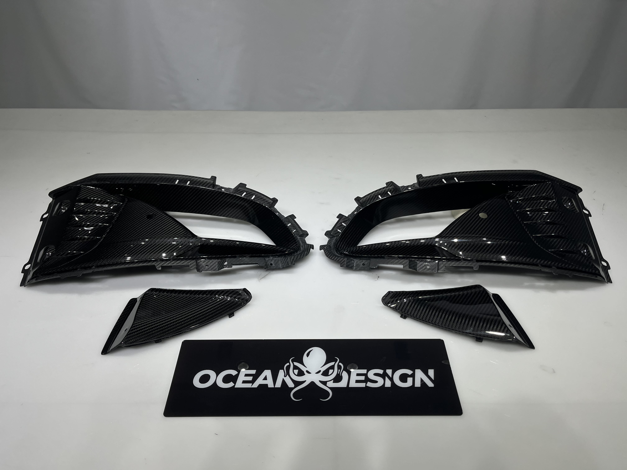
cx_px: 314
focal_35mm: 26
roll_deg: +0.0
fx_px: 471
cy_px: 235
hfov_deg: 67.3
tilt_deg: -35.7
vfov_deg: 53.1
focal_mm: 5.1
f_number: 1.6
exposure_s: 1/742
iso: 50
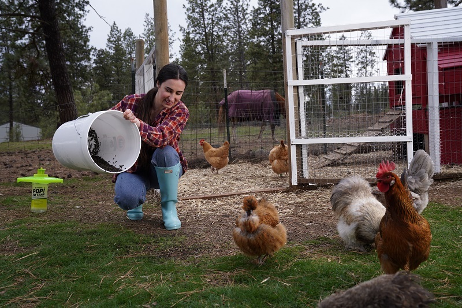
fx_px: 436
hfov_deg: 55.8
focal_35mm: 34
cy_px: 154
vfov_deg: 38.9
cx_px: 231
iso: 250
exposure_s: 1/400
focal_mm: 34
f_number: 5.6
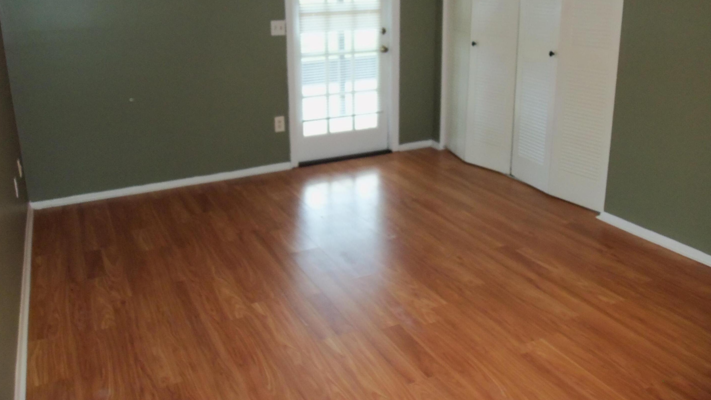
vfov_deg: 36.4
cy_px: 140
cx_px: 354
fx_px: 603
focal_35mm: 32
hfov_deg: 61.0
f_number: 3.4
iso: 200
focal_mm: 5.2
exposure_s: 1/30
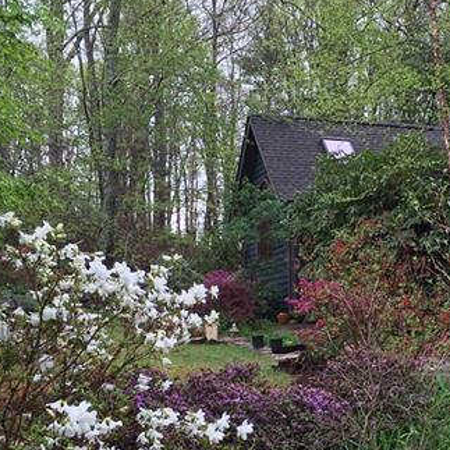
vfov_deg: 27.7
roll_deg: +1.4
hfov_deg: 27.6
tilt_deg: -2.6
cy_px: 350
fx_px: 897
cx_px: 359
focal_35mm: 61
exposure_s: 1/127
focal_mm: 4.15
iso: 32
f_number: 2.2
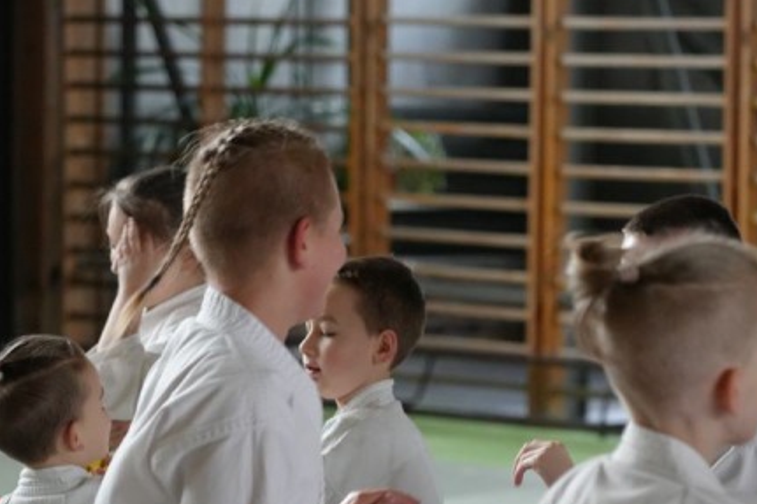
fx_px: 4099
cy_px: 436
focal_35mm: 195
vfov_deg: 7.0
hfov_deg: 10.6
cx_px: 379
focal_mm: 105
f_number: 4
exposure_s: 1/160
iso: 5000
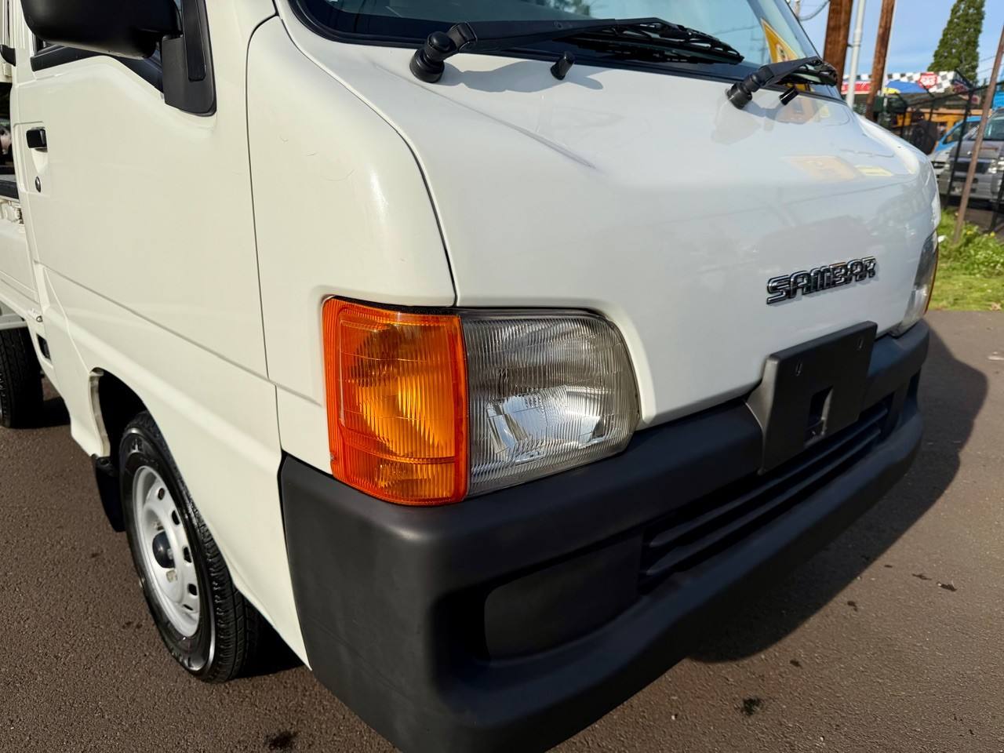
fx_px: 696
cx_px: 502
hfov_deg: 71.6
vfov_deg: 56.8
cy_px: 376
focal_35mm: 24
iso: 80
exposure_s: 1/9091
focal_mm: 6.76
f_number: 1.78
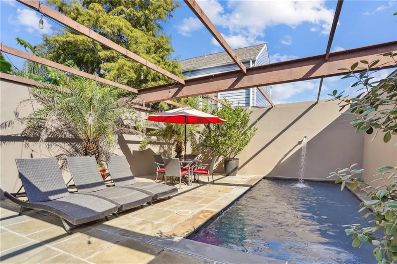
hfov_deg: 93.3
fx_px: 187
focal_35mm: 17
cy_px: 132
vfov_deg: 70.3
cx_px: 198
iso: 800
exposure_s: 1/640
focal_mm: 17
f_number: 11
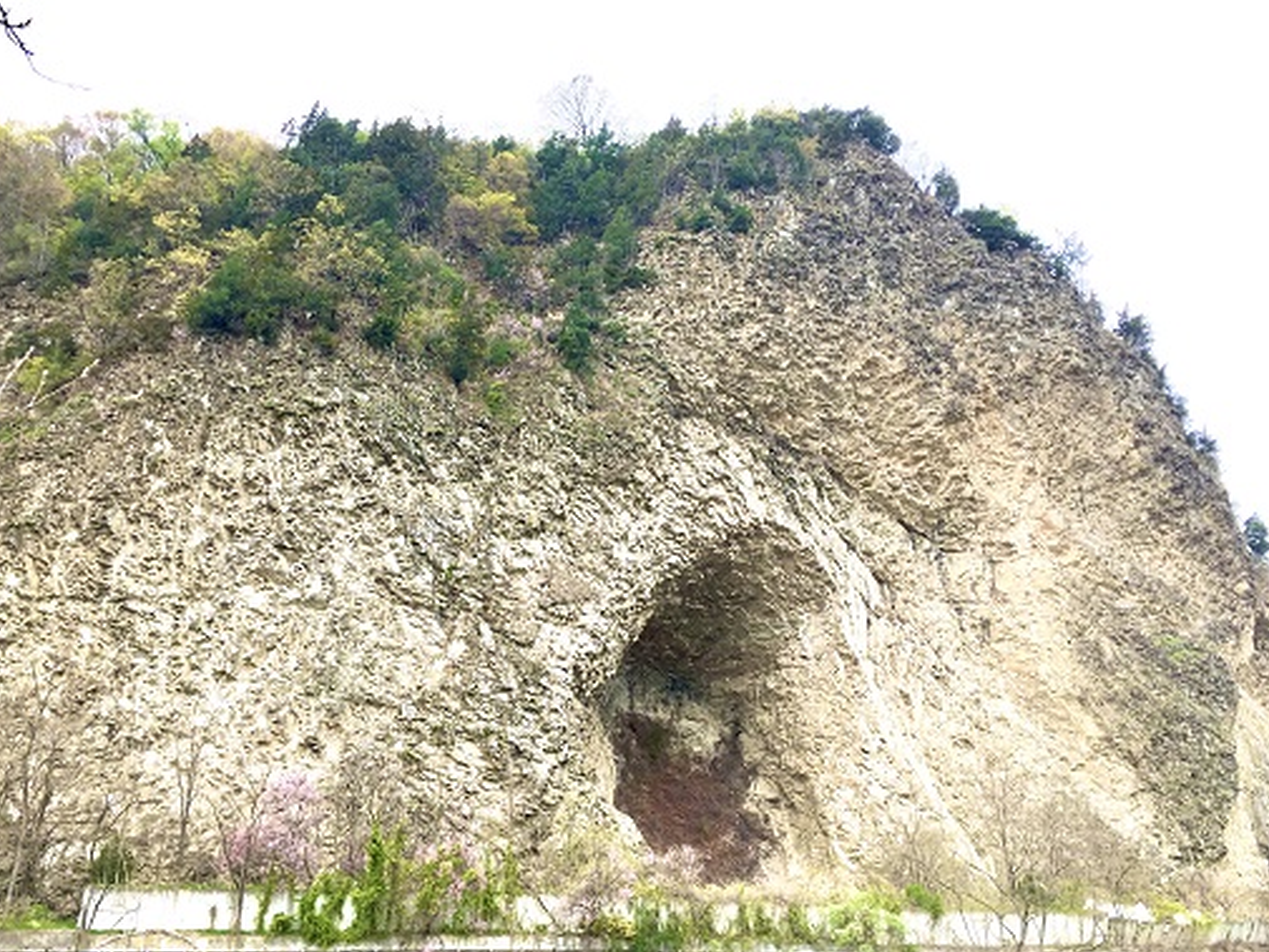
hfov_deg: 58.3
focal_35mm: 31
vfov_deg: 45.5
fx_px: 1137
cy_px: 468
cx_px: 623
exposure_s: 1/827
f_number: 2.2
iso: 25
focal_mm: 4.15
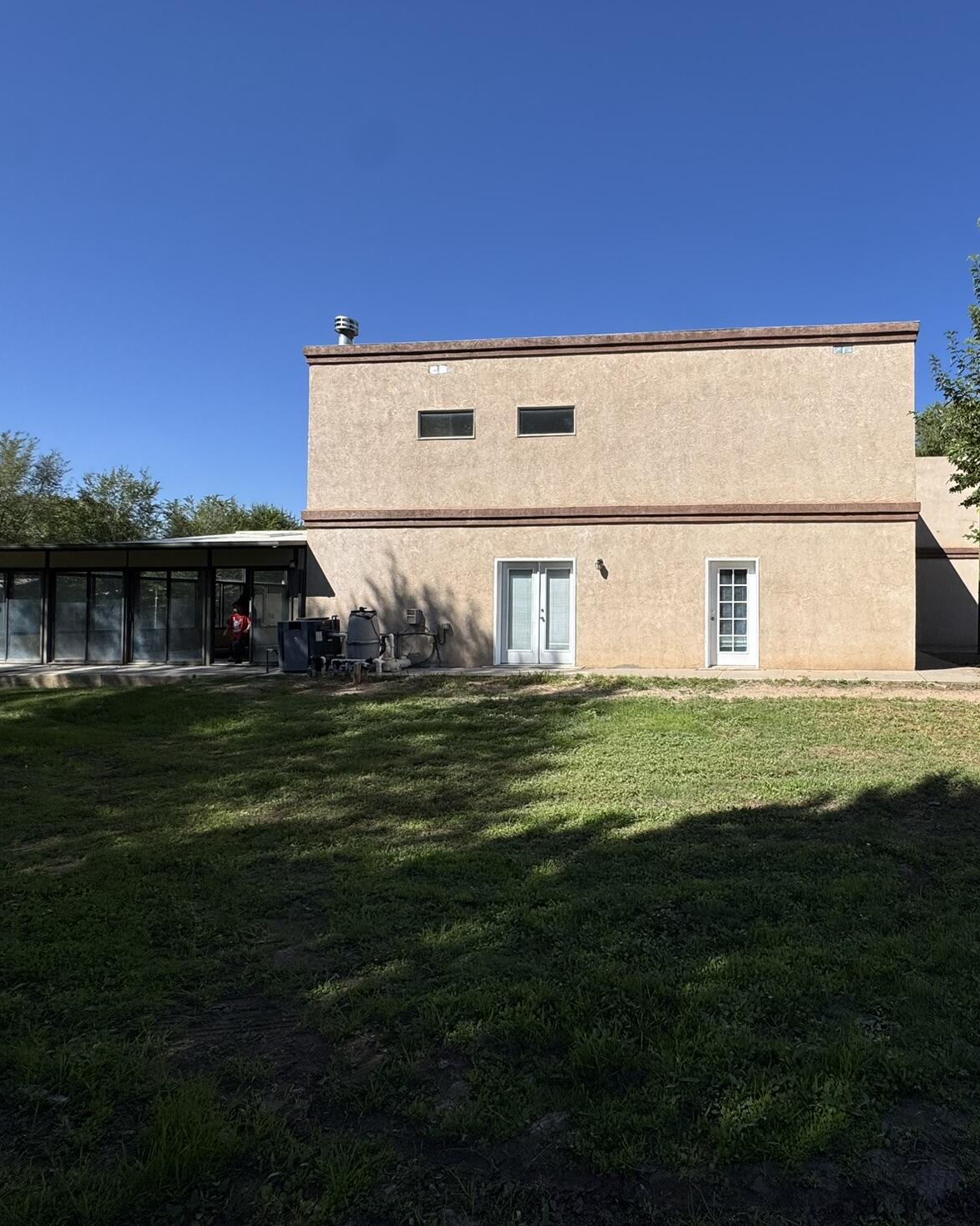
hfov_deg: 66.0
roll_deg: +0.3
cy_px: 597
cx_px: 747
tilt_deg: +0.7
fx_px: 689
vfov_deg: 83.3
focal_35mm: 19
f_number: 2.2
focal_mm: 2.22
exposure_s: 1/2874
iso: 50
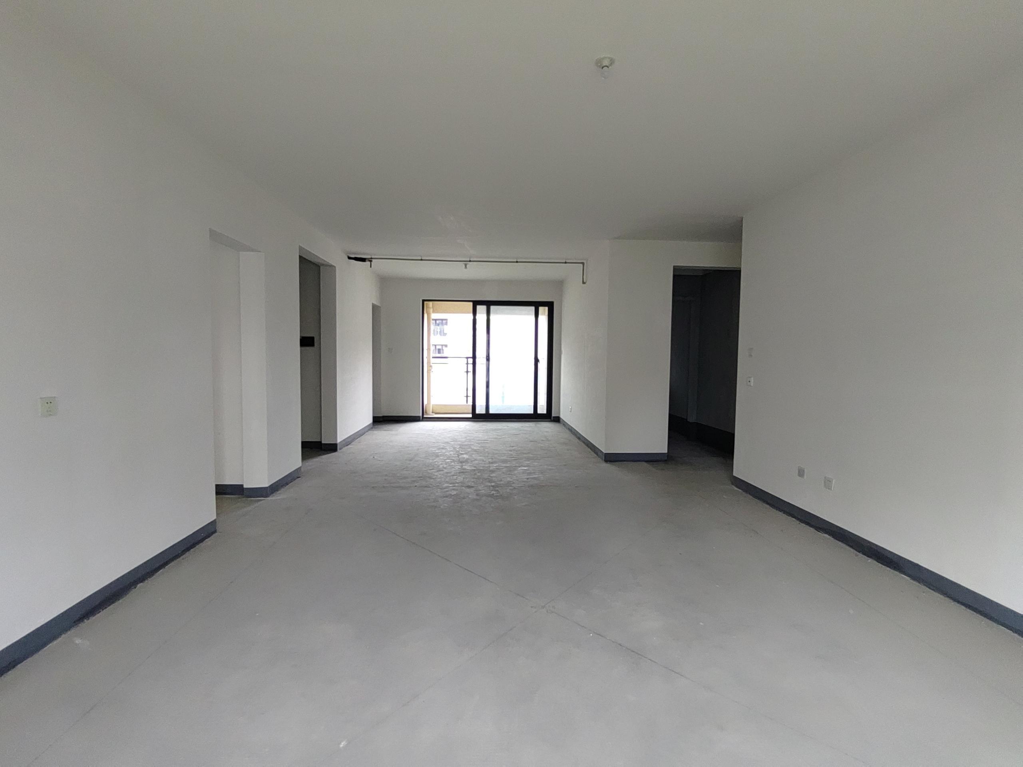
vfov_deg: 78.1
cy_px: 384
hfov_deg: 94.5
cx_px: 512
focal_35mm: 16
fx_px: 473
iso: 64
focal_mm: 1.68
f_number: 2.2
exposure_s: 1/33.3
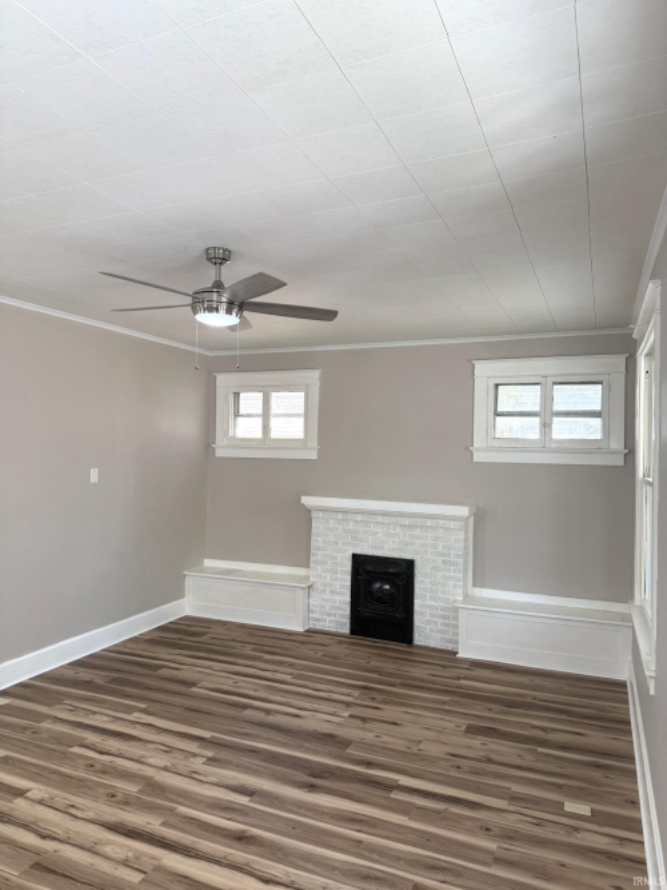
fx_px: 617
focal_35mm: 24
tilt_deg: +0.8
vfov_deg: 71.6
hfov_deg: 56.8
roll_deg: -0.9
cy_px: 445
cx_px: 334
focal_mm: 6.76
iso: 125
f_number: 1.78
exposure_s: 1/234
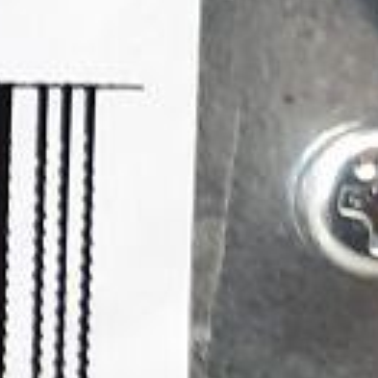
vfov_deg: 8.6
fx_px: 2508
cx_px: -805
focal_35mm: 203
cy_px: 43
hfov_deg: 7.5
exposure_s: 1/50
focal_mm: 4.6
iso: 160
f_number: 2
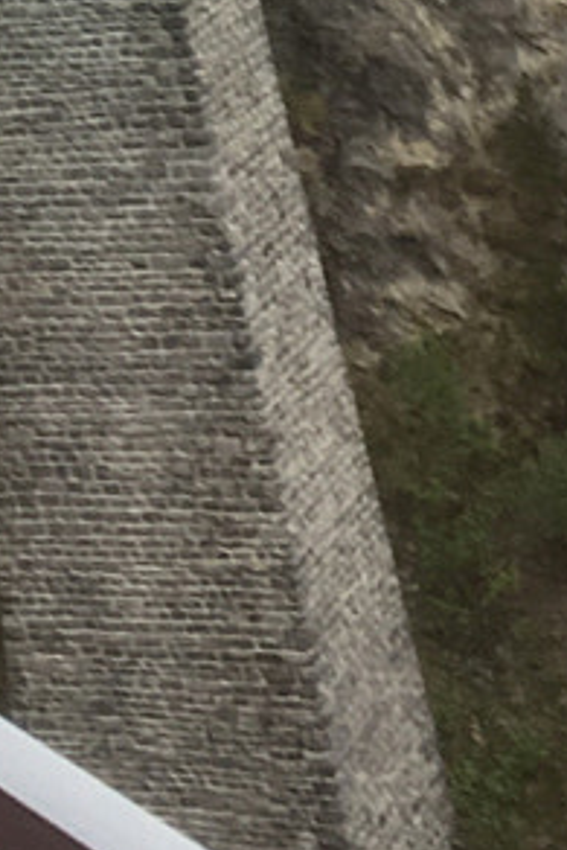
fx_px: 3893
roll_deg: +2.0
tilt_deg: +1.6
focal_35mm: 165
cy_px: -972
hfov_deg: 8.2
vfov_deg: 11.1
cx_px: -230
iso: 25
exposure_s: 1/176
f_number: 2.2
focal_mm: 4.15
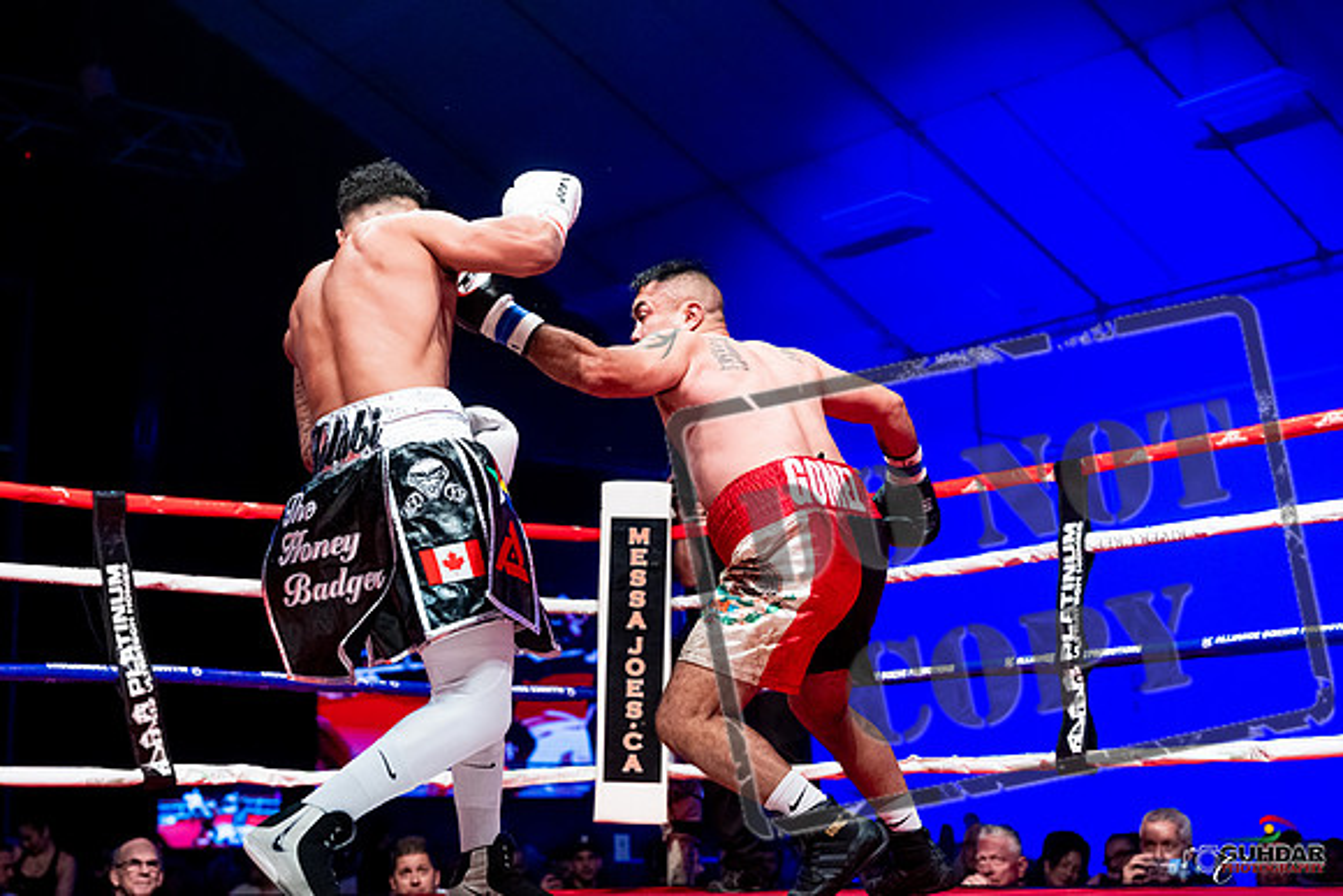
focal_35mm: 59
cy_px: 451
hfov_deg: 34.1
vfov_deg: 23.1
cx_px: 712
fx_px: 2189
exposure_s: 1/1000
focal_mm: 53
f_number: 2.8
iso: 4000
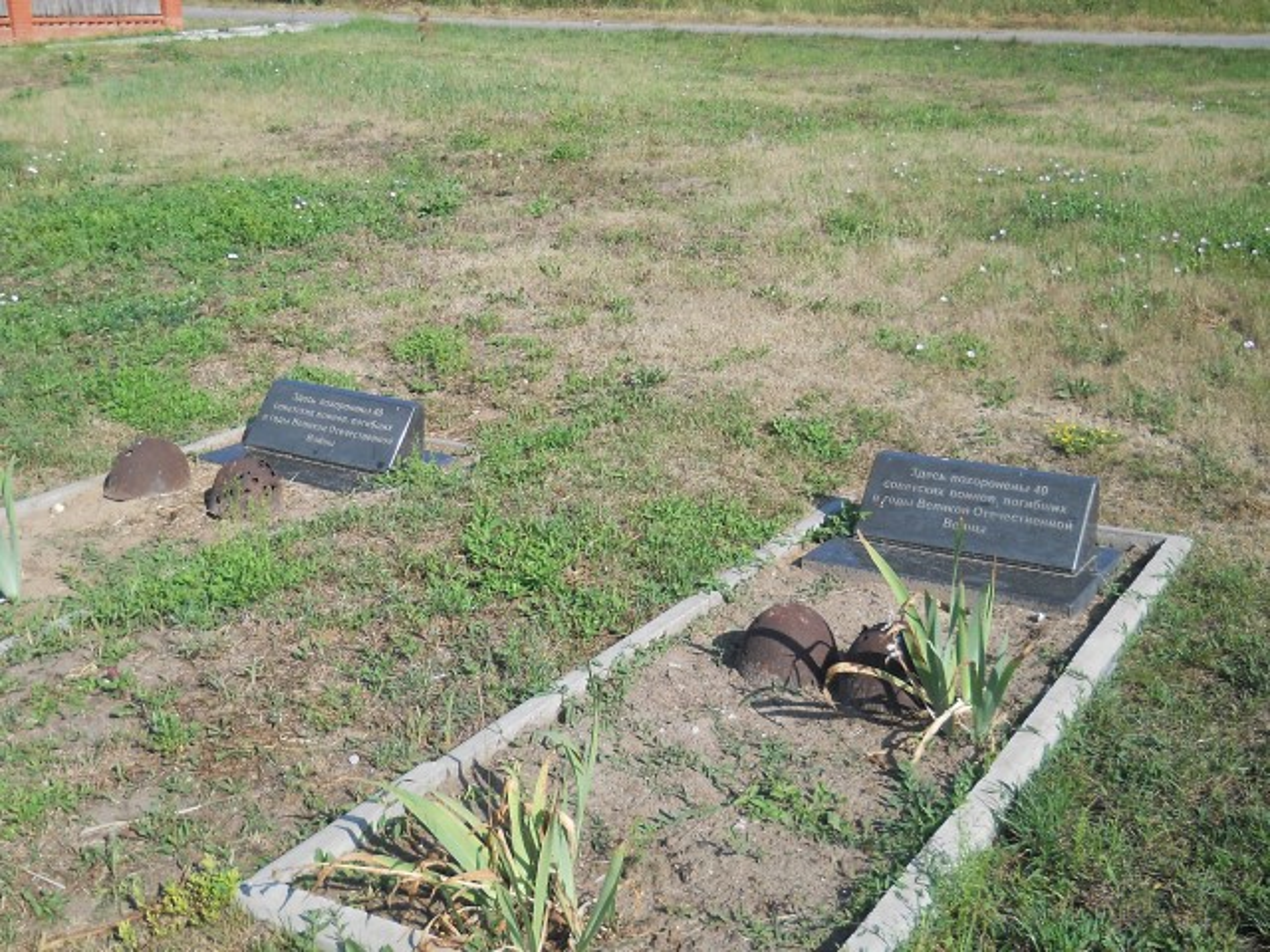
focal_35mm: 41
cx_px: 635
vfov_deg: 35.1
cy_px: 476
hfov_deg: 45.8
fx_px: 1504
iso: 80
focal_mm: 6.72
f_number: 5.5
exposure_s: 1/250
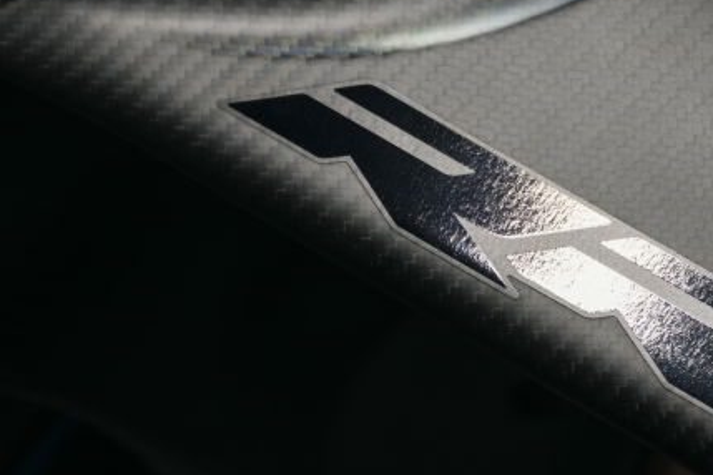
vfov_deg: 6.6
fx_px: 4139
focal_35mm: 209
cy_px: 206
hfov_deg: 9.8
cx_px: 450
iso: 640
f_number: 2.8
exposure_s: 1/60
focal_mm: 70
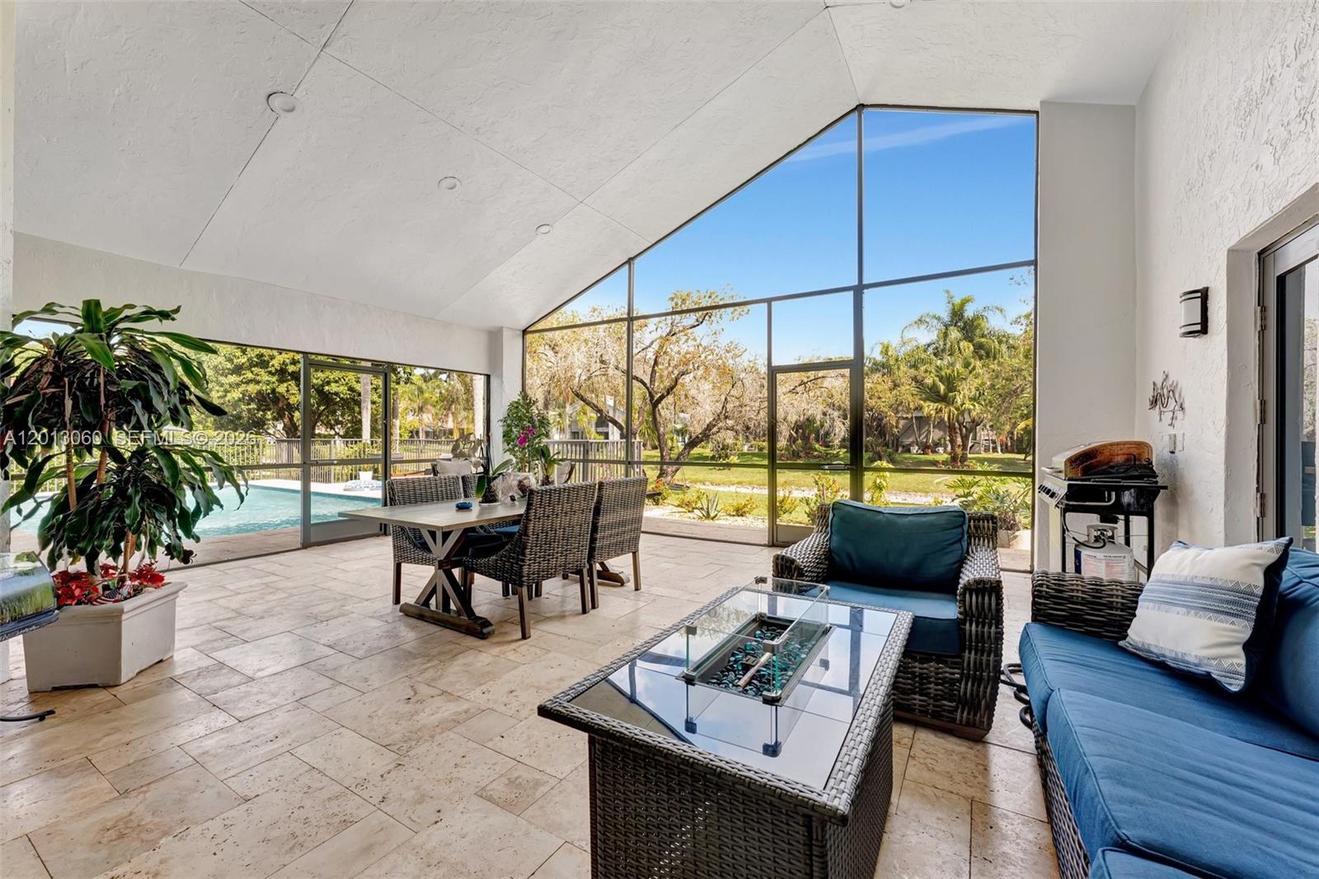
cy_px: 440
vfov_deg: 81.2
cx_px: 660
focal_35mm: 14
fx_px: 513
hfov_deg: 104.3
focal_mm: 14
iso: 400
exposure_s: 1/40
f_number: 9
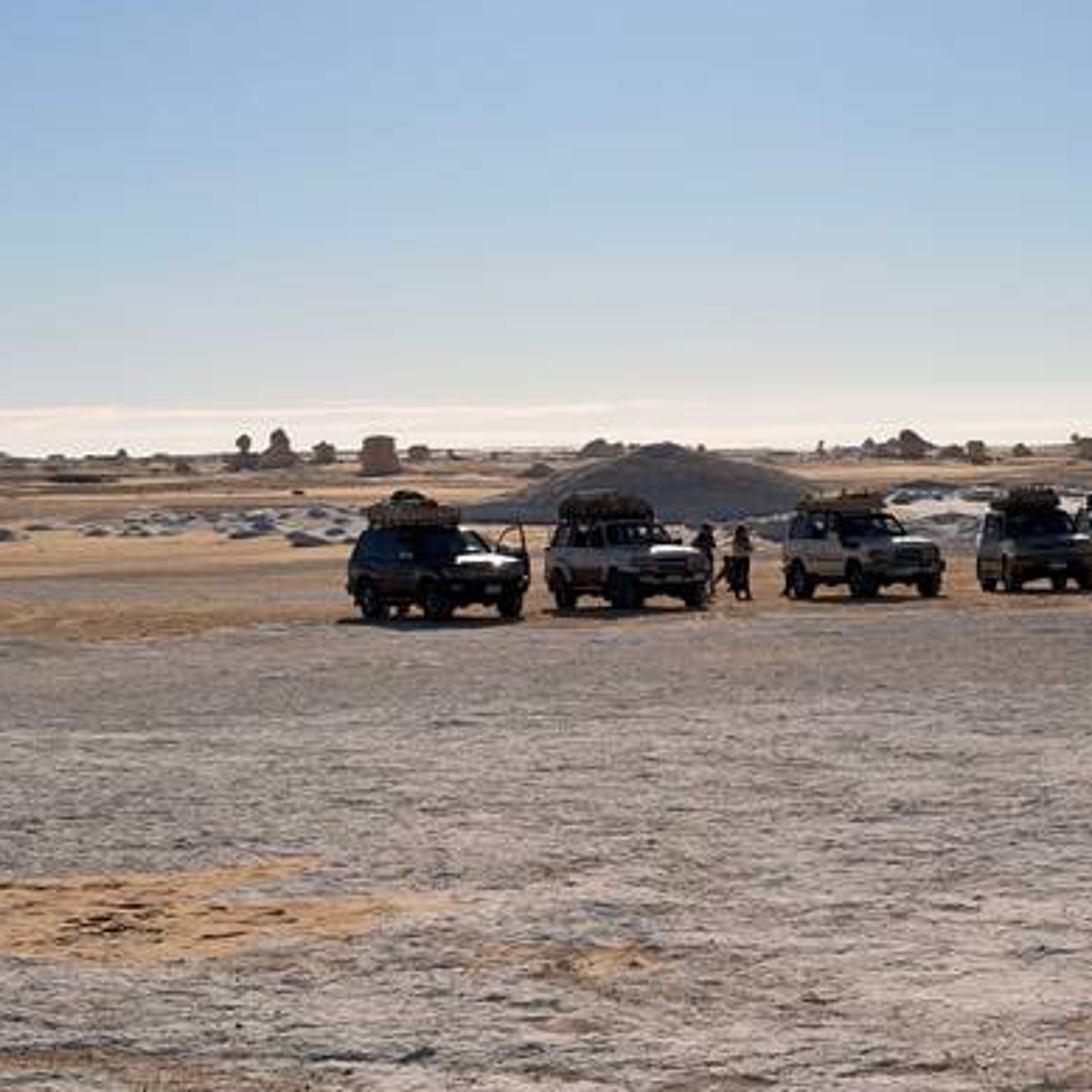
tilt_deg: -1.1
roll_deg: +0.8
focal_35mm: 85
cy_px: 547
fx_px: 3034
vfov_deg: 20.4
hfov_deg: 20.2
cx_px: 820
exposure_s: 1/12048
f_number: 1.6
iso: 40
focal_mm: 5.96
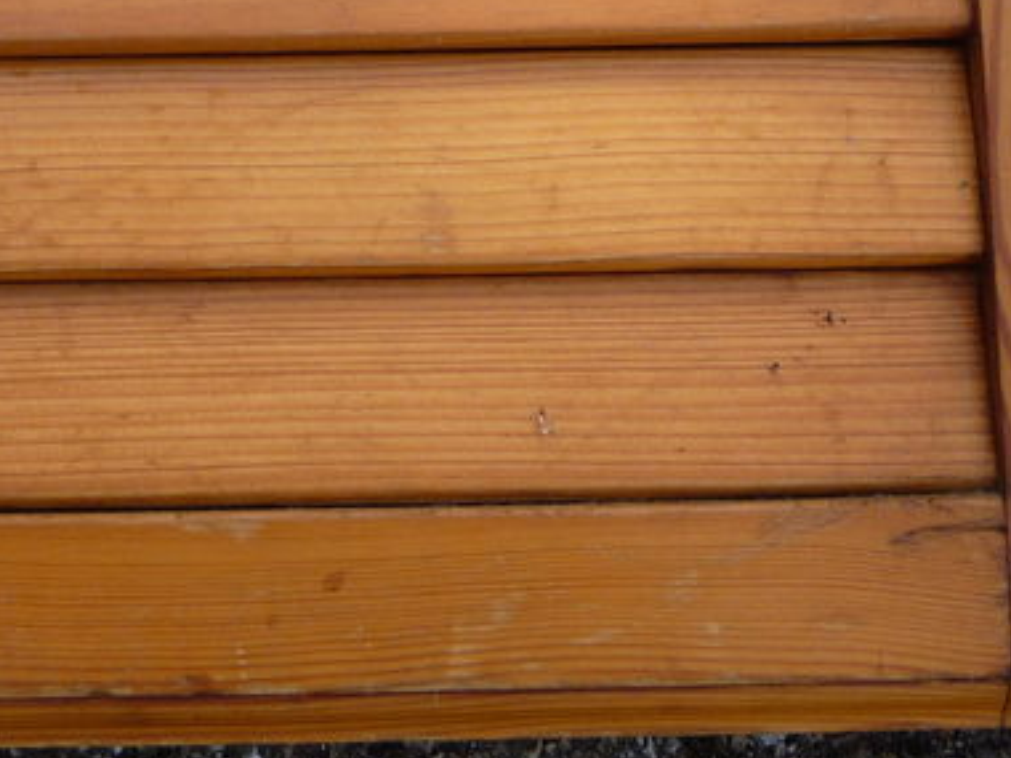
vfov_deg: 18.2
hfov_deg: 24.5
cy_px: -16
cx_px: 282
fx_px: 2307
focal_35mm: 79
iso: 100
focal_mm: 5.2
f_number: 4
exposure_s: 1/250
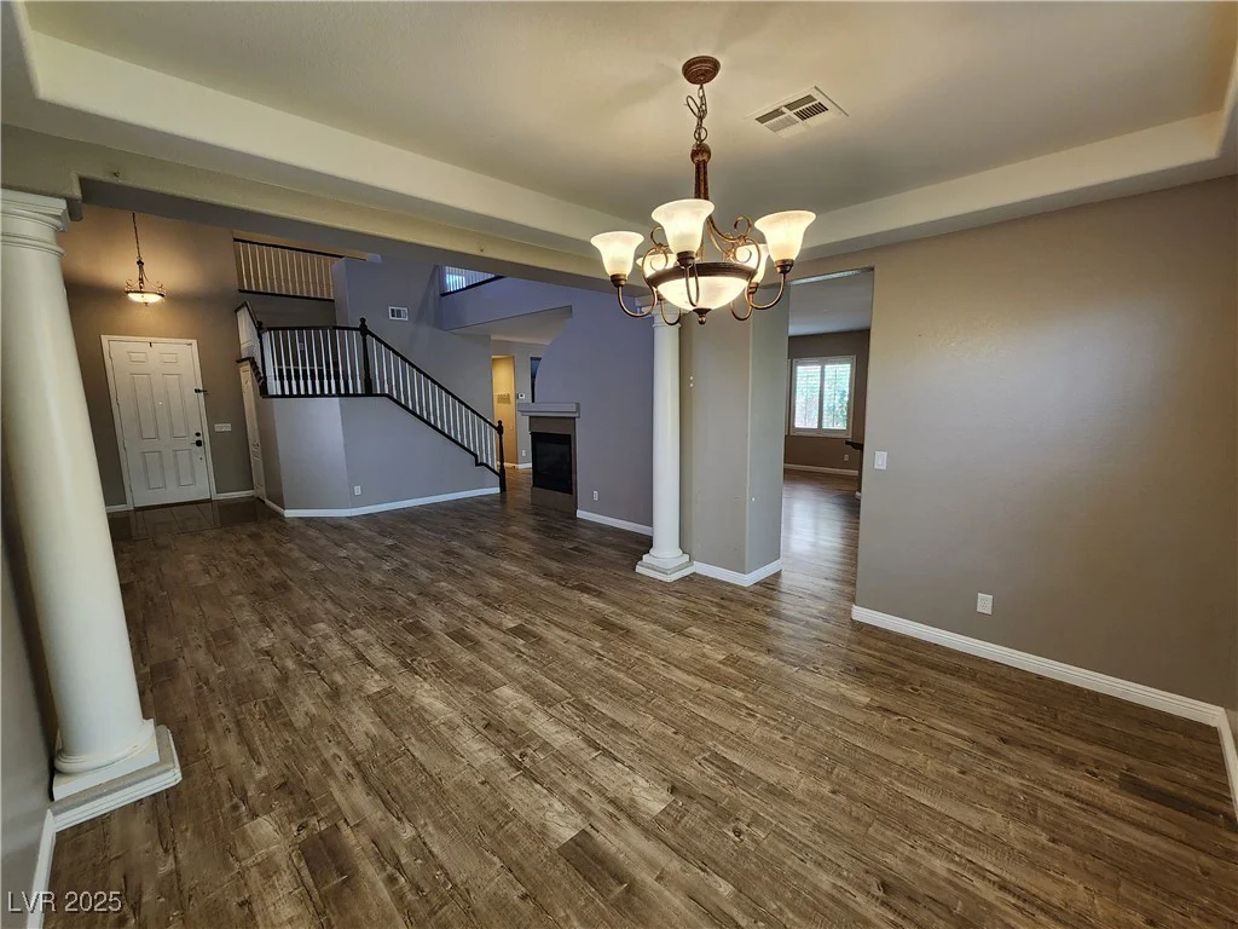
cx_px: 619
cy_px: 464
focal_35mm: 13
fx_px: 465
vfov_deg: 89.9
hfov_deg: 106.2
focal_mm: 2.2
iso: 200
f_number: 2.2
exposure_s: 1/60
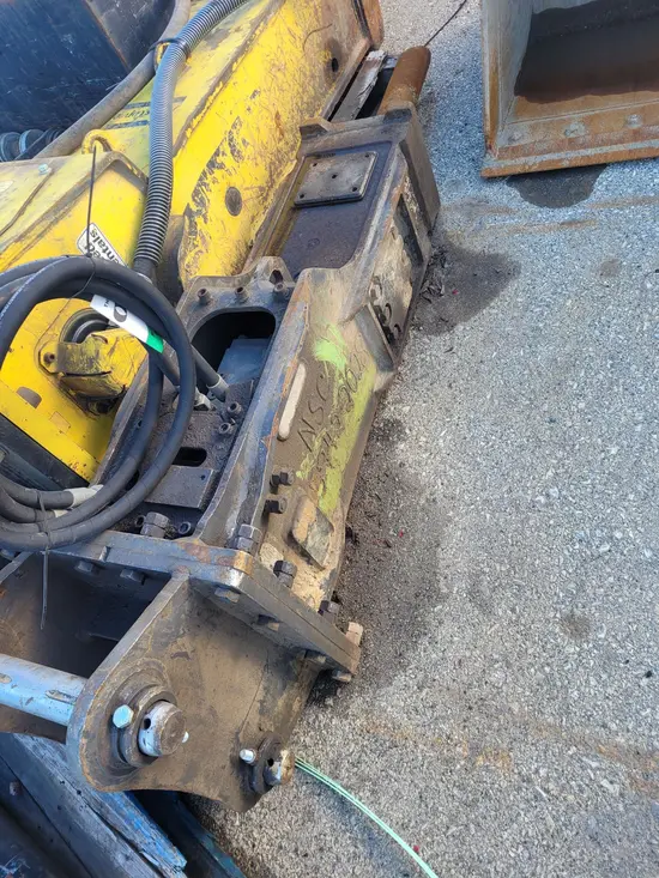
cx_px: 330
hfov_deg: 53.1
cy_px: 439
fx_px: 660
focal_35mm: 26
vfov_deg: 67.3
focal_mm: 5.4
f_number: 1.8
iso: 50
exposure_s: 1/120
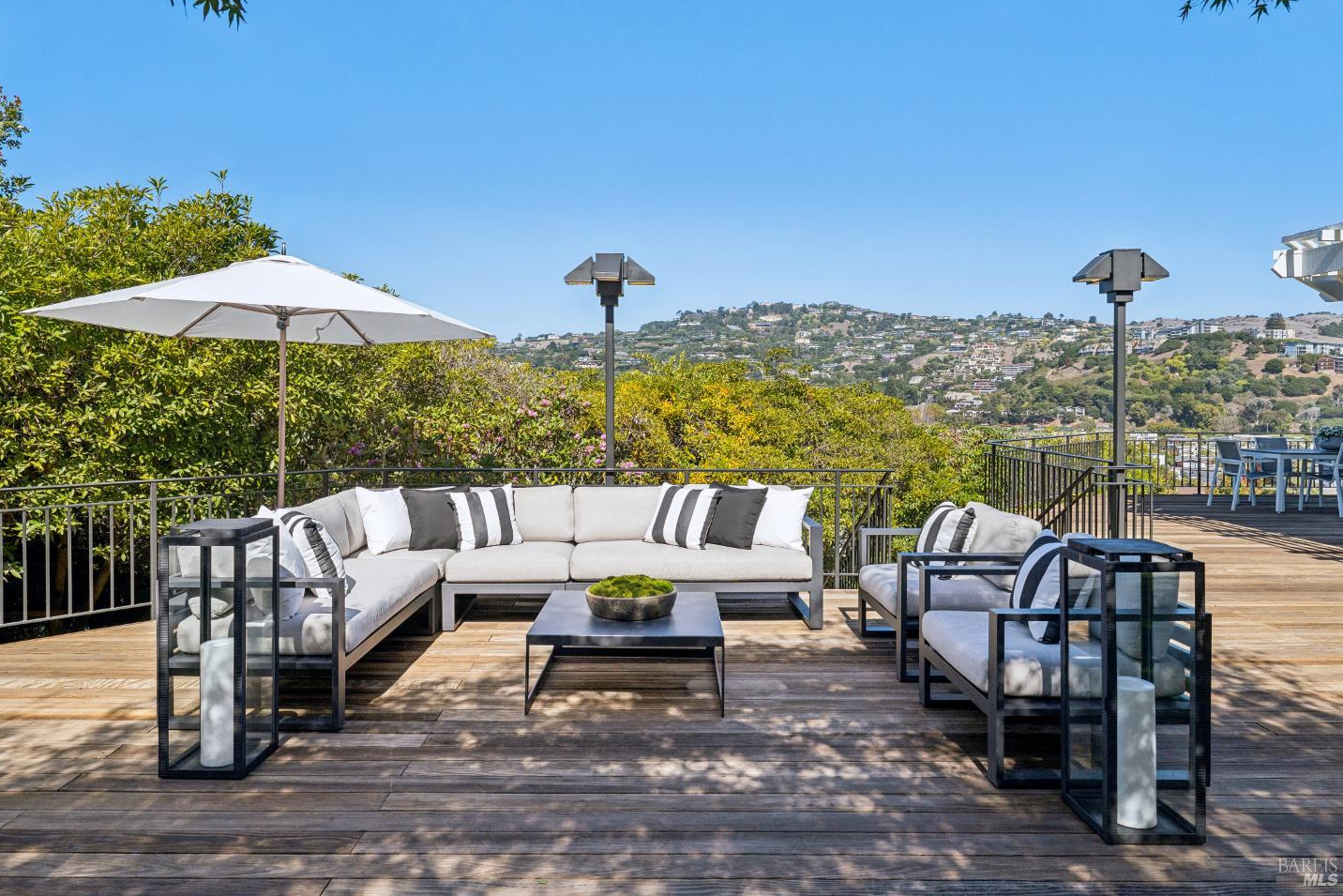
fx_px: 821
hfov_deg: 78.6
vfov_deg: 57.2
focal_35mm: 22
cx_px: 651
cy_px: 430
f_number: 8
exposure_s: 1/1600
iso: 640
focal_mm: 21
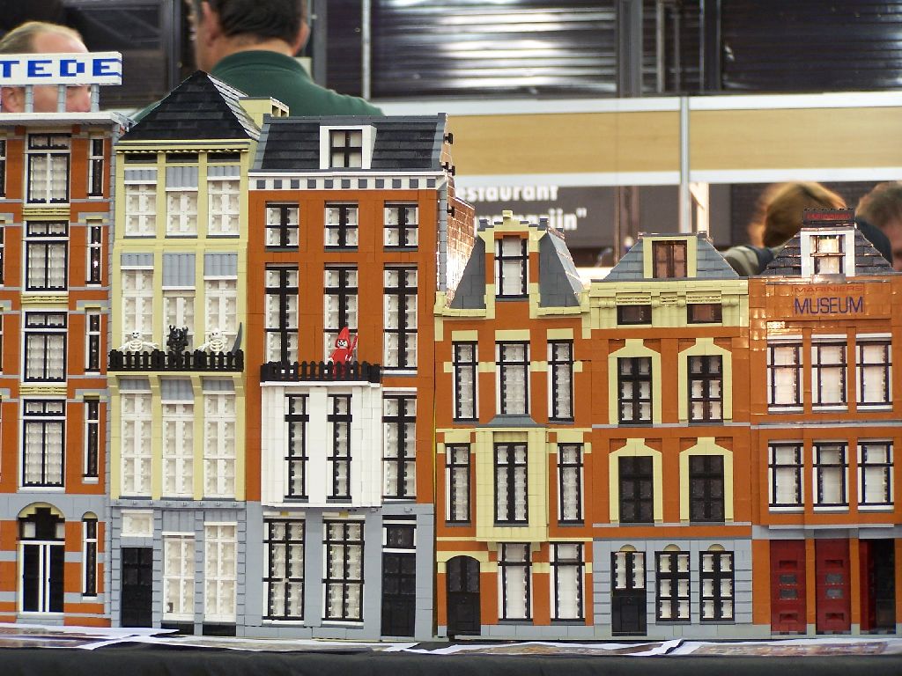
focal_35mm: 105
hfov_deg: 18.7
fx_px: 2736
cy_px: 338
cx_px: 451
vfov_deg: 14.1
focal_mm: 17.5
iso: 80
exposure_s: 1/2
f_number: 3.2
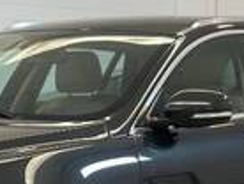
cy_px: 151
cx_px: 36
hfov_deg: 10.0
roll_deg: -0.1
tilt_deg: -3.0
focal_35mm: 197
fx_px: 1391
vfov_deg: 7.5
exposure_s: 1/100
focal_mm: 6.86
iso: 80
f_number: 1.78
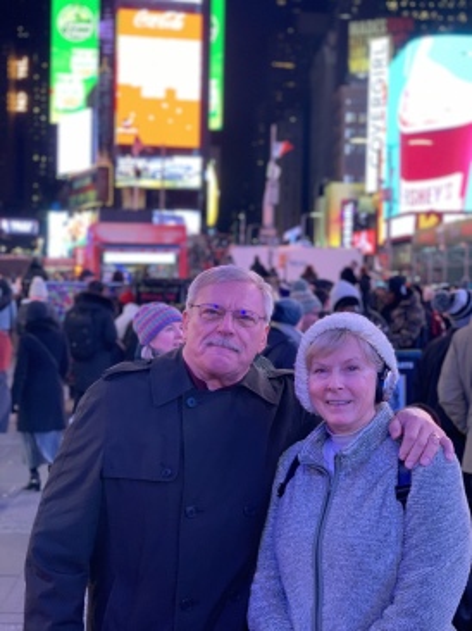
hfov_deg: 28.0
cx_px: 236
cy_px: 316
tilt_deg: +0.1
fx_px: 946
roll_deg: -1.3
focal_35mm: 52
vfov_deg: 36.8
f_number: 2.4
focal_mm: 6
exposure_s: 1/59
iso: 125
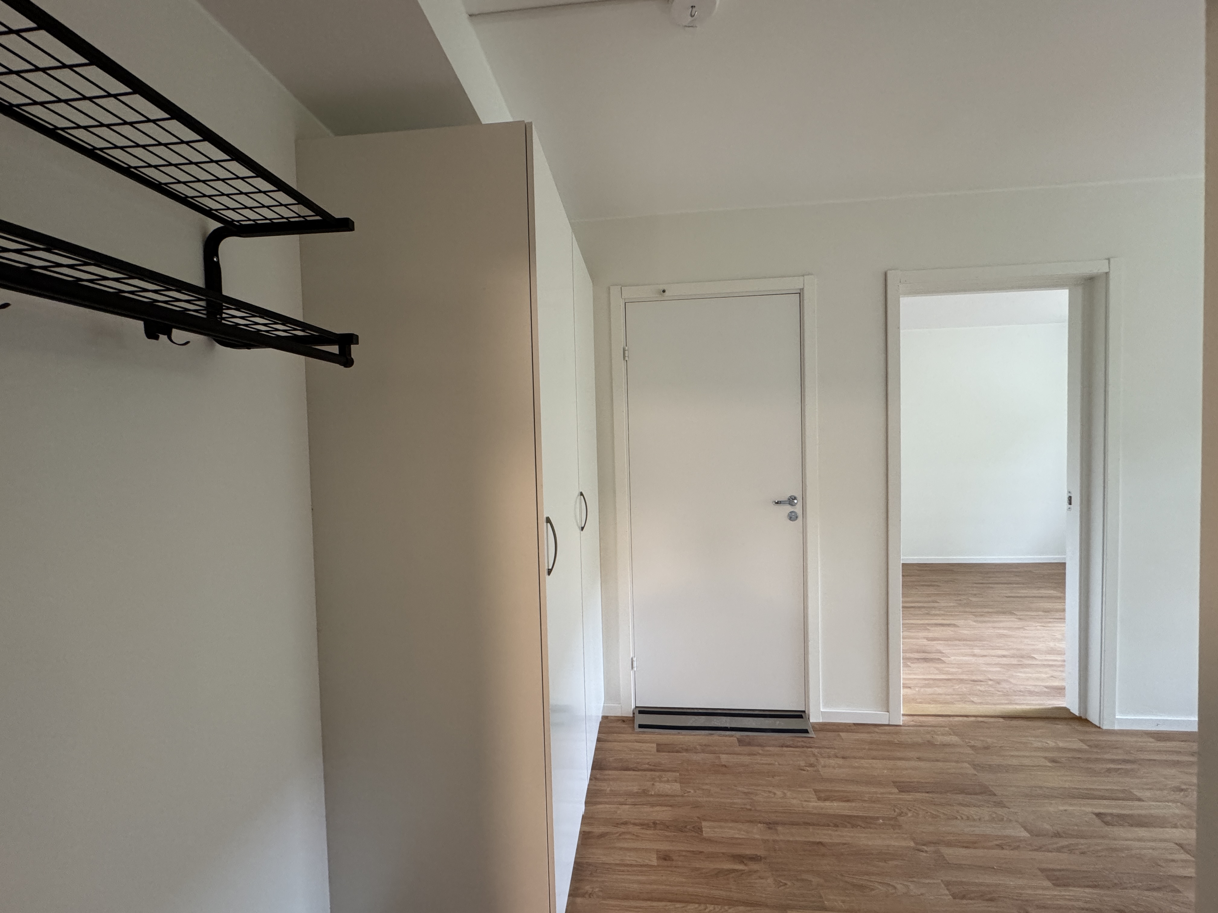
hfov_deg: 102.1
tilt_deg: -1.5
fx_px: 493
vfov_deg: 85.7
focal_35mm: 14
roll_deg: +1.4
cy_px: 456
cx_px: 609
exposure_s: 1/60
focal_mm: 2.22
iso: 320
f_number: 2.2
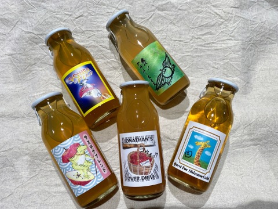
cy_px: 104
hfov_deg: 67.3
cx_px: 139
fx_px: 209
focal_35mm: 26
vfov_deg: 53.1
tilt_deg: -66.5
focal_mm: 4.25
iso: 100
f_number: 1.8
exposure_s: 1/120
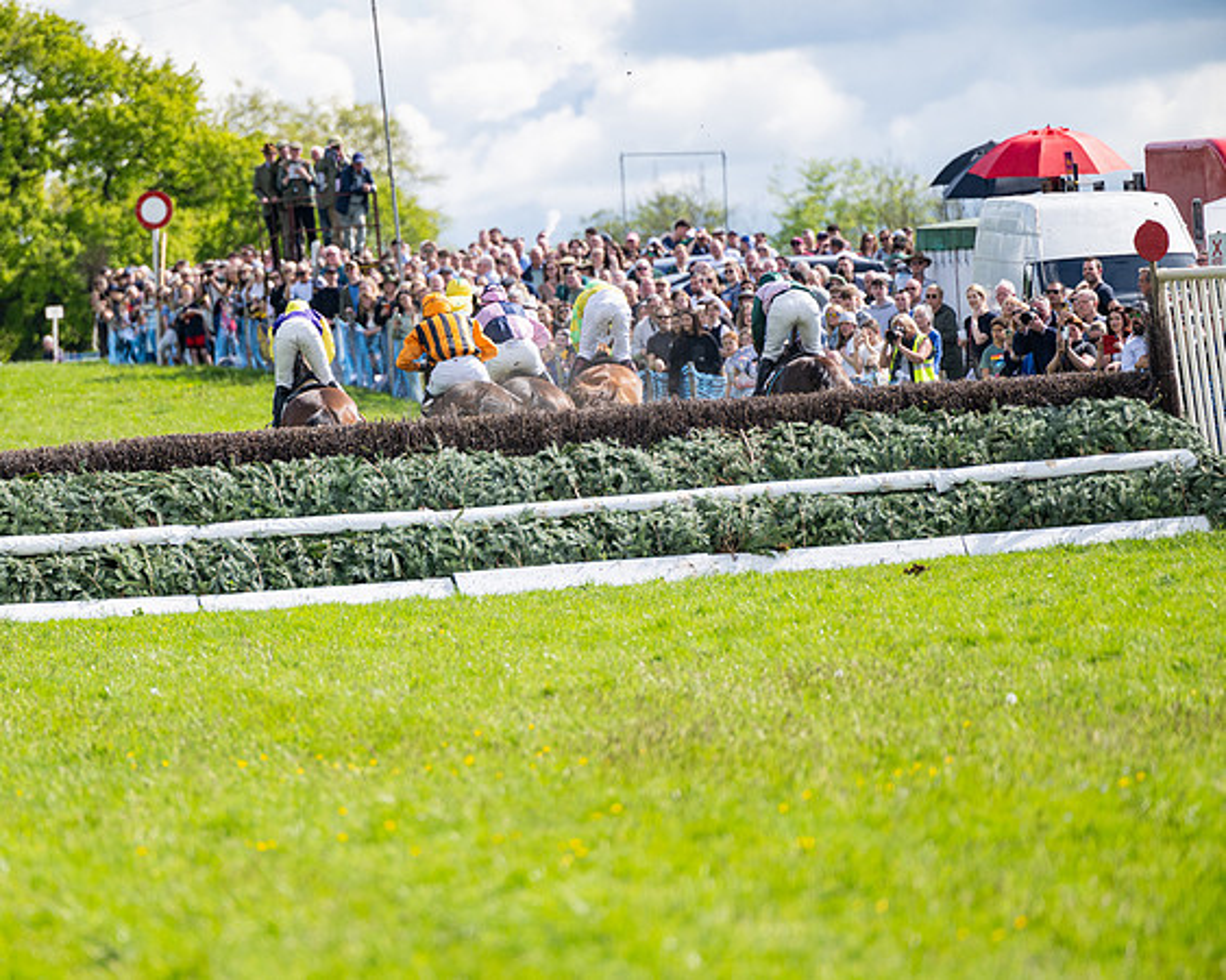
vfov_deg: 4.9
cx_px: 490
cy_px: 490
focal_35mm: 315
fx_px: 11444
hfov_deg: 6.1
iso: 200
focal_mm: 280
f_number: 4
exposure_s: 1/1600
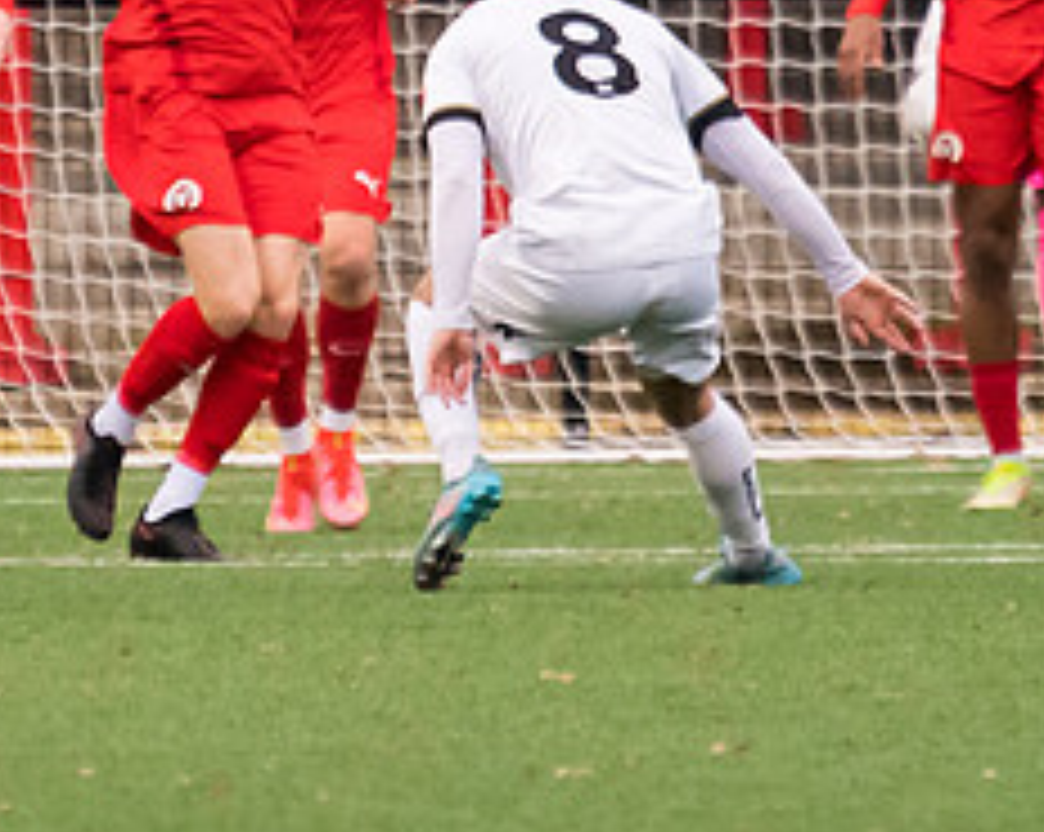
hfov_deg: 1.3
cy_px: 229
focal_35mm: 1467
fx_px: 45271
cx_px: 158
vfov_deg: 1.1
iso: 2000
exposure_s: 1/1000
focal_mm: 280
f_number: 4
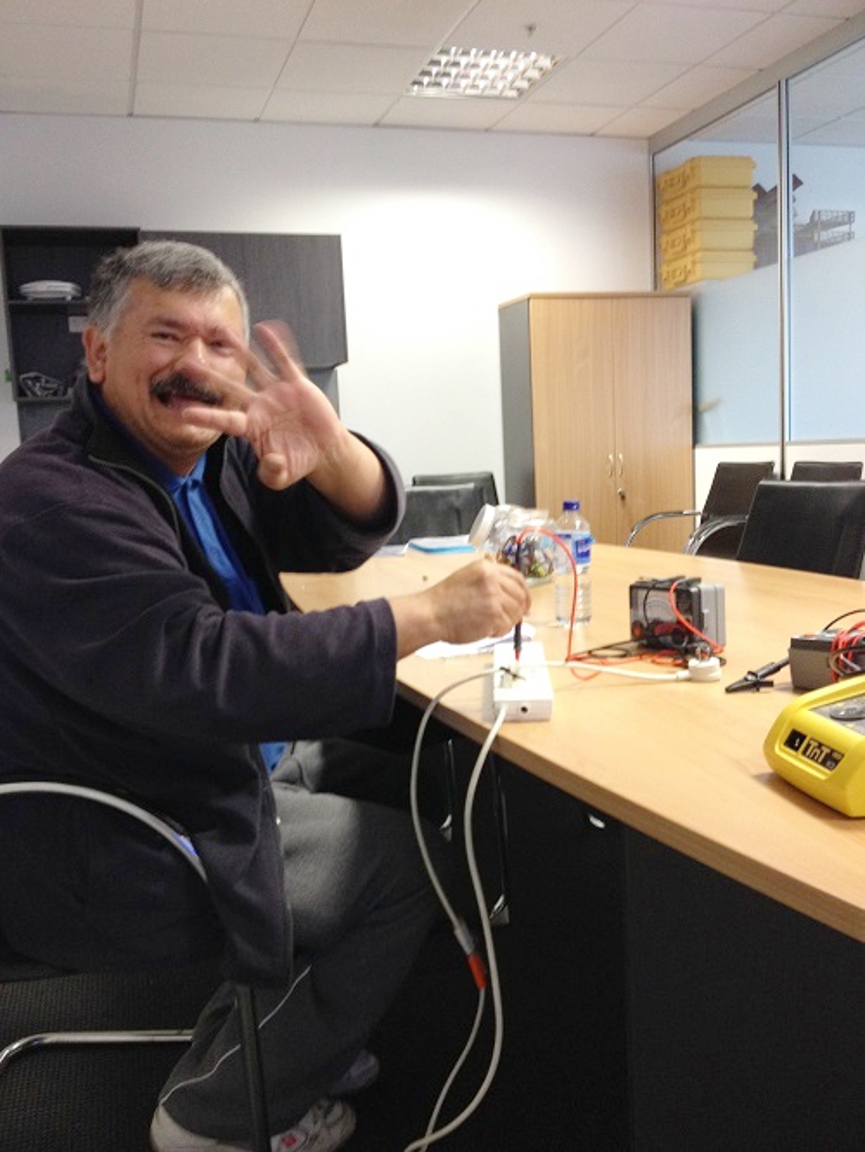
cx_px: 432
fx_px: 1165
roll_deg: +1.8
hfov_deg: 40.7
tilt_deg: -9.0
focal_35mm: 35
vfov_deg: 52.6
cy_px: 576
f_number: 2.4
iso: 200
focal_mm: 4.28
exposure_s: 1/20
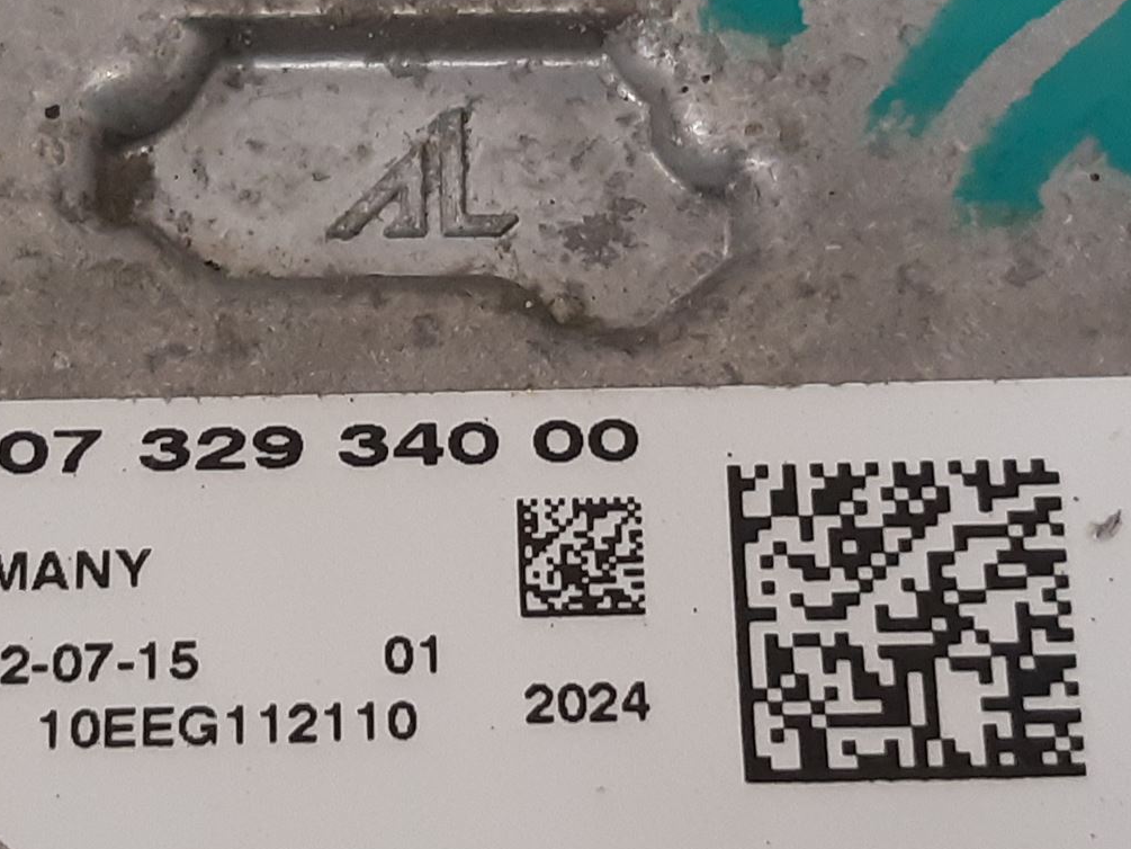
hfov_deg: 36.2
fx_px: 1732
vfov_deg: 27.5
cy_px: 488
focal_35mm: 53
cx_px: 546
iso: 200
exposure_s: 1/50
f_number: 1.7
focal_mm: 3.93
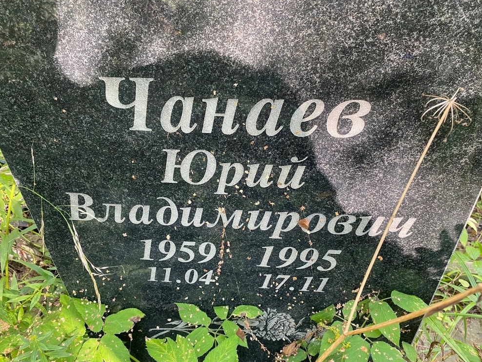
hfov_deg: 65.3
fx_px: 376
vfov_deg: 51.4
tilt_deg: -39.7
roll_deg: -0.1
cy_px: 181
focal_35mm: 27
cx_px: 242
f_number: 1.8
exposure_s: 1/60
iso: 125
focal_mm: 4.25
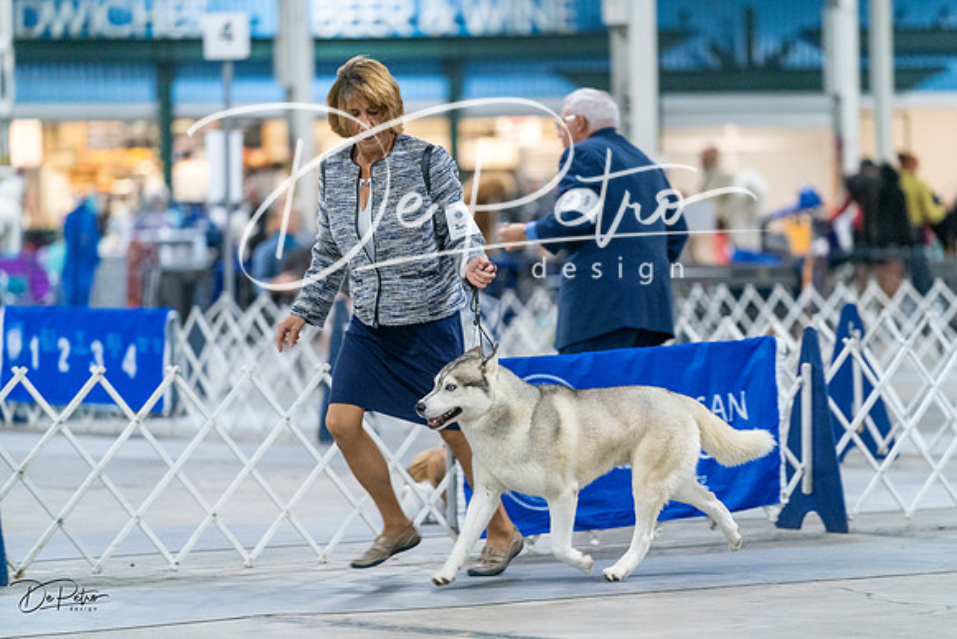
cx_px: 478
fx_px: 5105
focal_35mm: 192
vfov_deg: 7.2
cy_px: 320
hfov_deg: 10.7
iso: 6400
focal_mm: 192
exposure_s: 1/250
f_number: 3.2
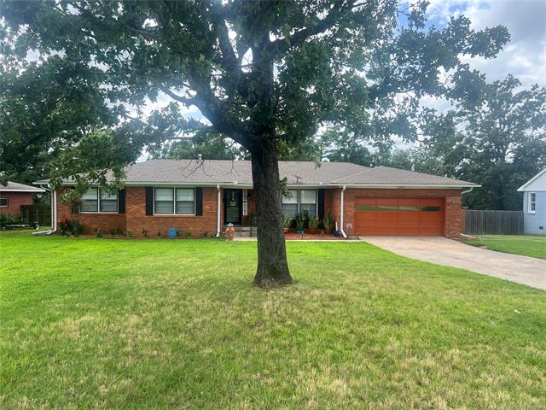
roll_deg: +0.2
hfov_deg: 67.3
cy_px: 205
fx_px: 410
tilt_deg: -2.3
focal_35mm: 26
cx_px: 273
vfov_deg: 53.1
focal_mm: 5.7
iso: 50
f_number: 1.5
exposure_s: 1/1431
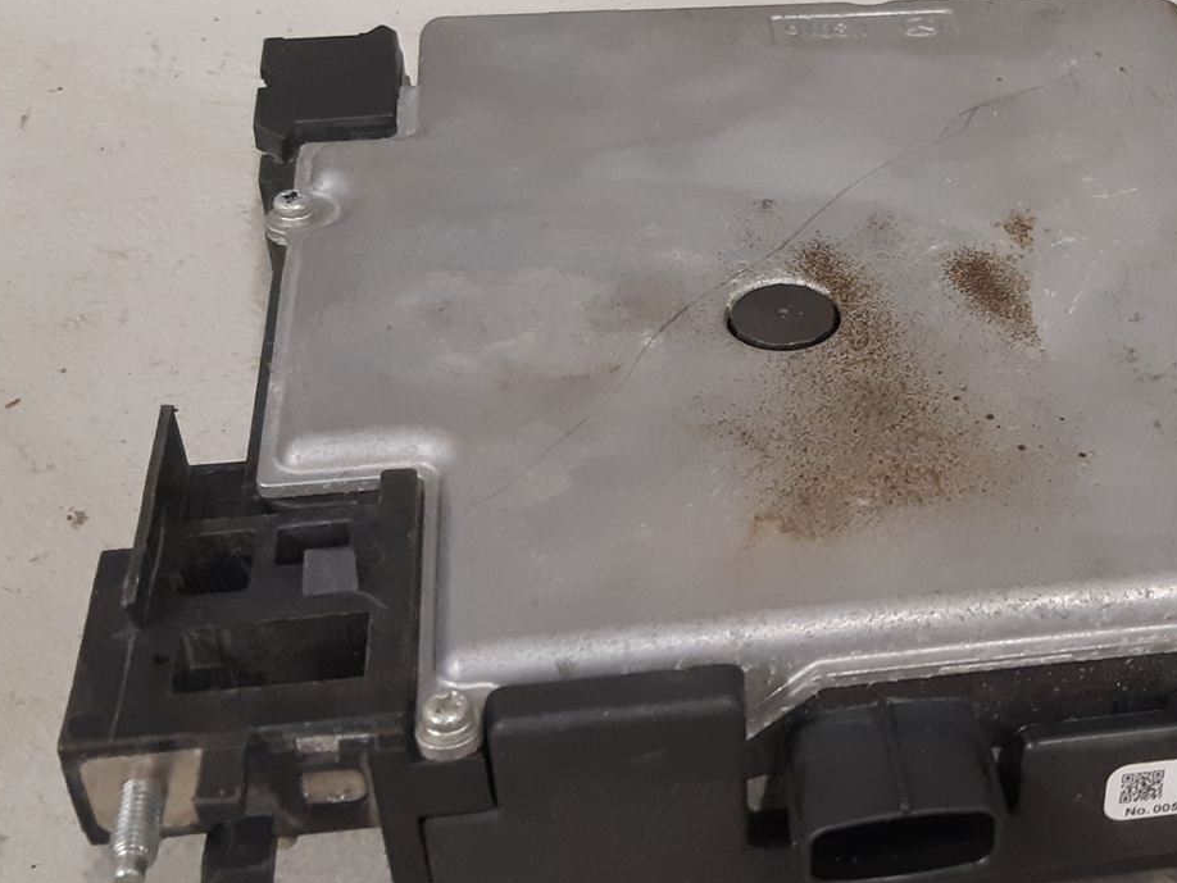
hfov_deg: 32.1
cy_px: 332
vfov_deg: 25.2
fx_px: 1973
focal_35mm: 58
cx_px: 990
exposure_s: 1/50
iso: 200
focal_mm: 3.93
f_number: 1.7
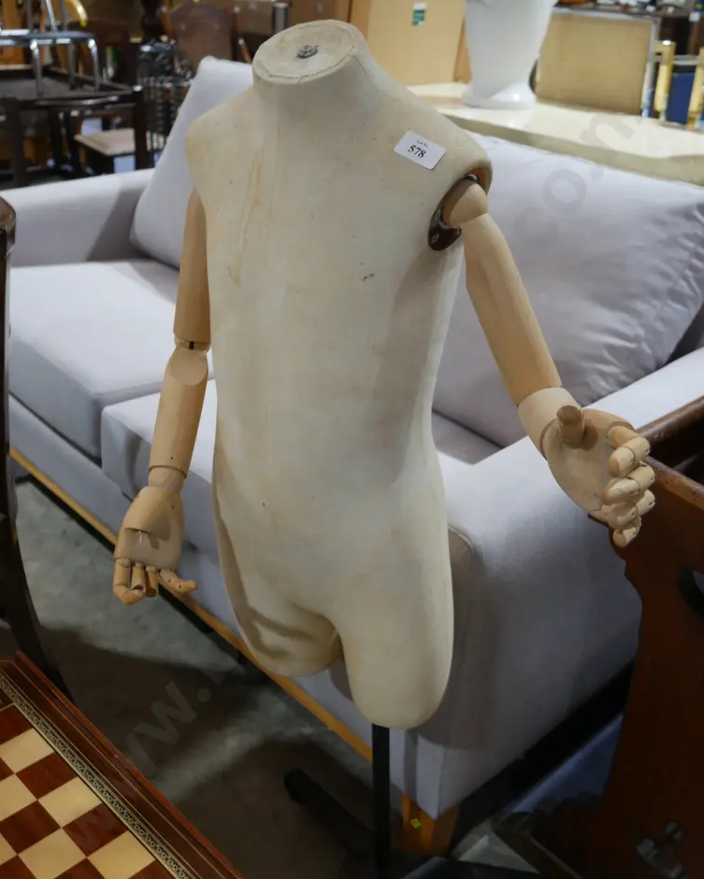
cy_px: 467
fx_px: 885
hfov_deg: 43.4
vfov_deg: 52.8
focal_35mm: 34
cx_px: 356
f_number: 3.6
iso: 500
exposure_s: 1/60
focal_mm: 16
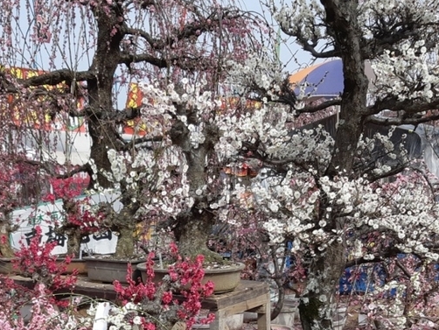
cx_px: 153
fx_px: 672
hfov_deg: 35.9
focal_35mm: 53
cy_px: 326
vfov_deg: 26.2
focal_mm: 3.93
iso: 40
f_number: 1.7
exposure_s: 1/1479
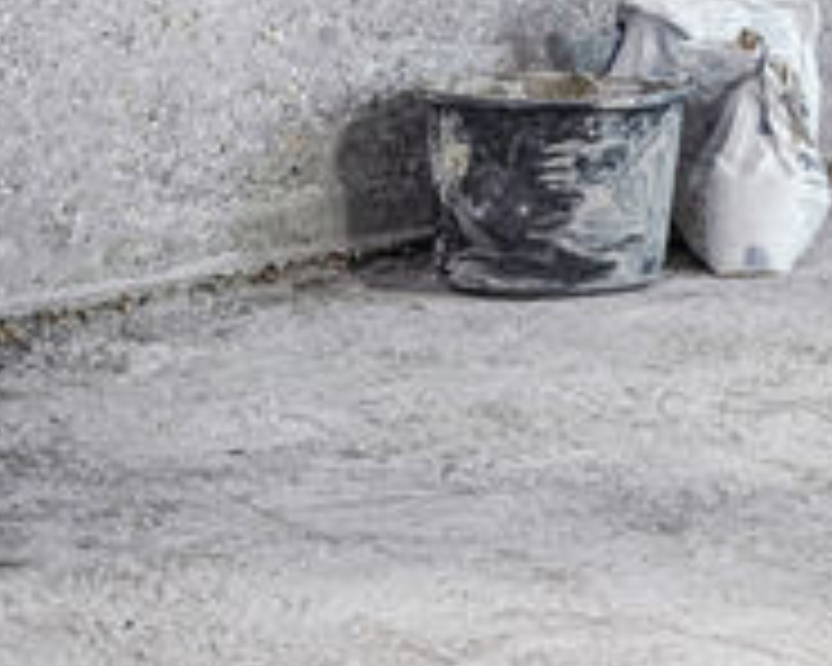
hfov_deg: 8.9
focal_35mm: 203
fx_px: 4999
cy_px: -322
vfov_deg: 7.5
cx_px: 1727
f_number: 5.6
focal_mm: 50
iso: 800
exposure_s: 1/160
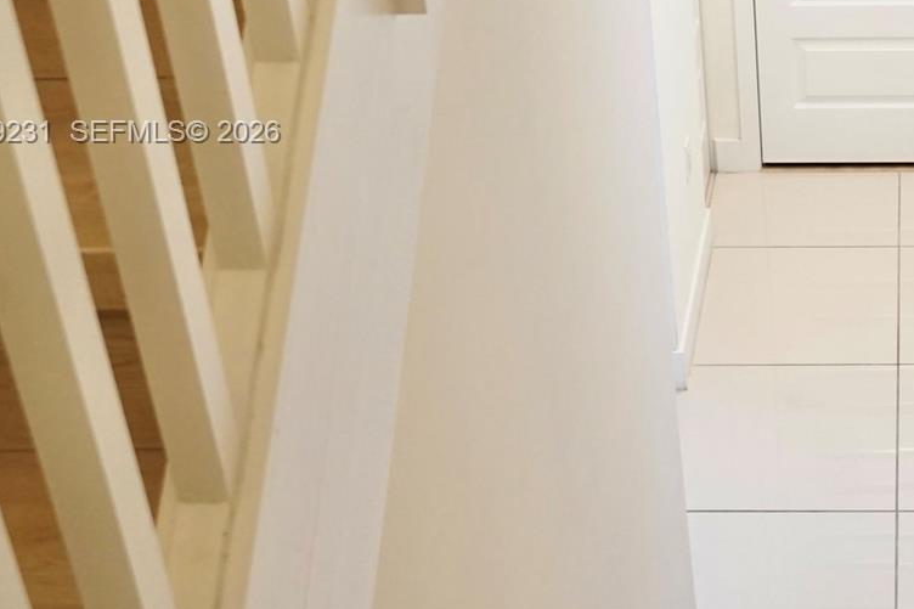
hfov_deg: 28.9
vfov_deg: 20.4
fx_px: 1675
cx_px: 874
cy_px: 134
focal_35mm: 66
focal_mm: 21
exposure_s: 1/60
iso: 1600
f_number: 4
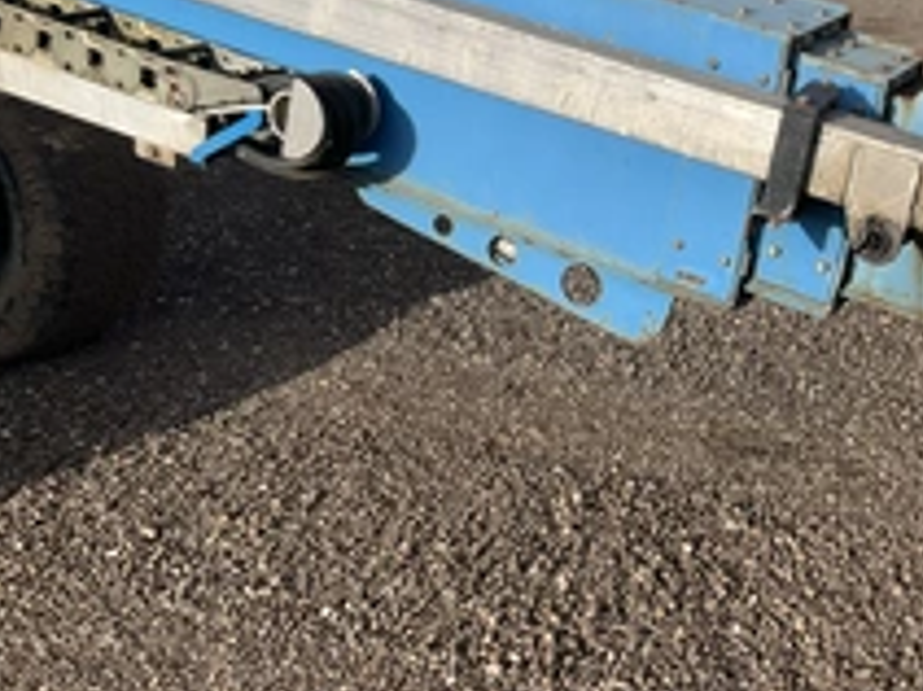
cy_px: 284
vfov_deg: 26.5
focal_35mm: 55
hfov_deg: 33.9
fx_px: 1466
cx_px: 735
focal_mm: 3
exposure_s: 1/1377
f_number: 1.8
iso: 25
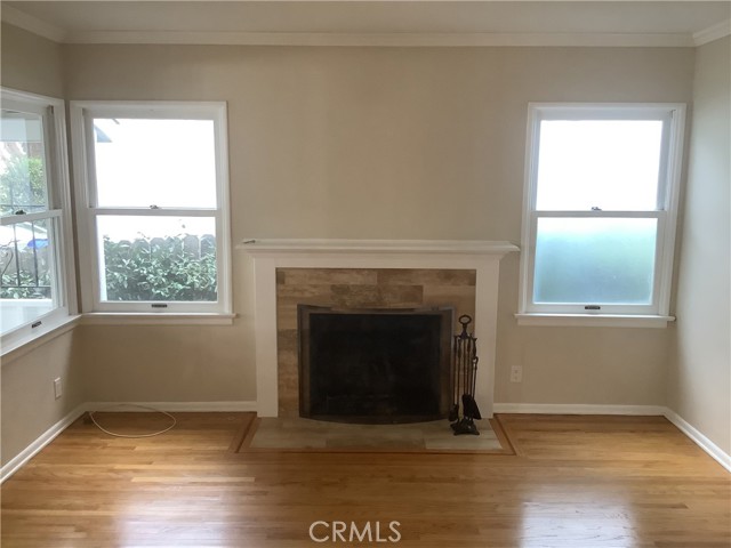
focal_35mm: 31
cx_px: 366
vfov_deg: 45.4
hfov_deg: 58.4
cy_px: 274
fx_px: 655
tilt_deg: -9.7
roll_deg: -0.6
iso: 200
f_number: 2.4
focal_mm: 3.3
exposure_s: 1/60
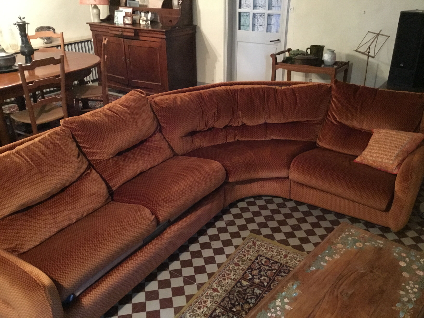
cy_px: 159
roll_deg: +0.4
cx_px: 212
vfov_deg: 45.4
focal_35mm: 31
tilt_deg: -26.2
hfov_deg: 58.4
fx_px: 380
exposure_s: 1/17
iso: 640
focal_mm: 3.3
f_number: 2.4
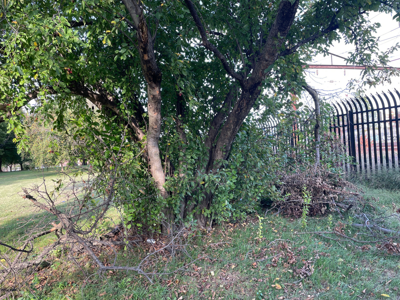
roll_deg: +3.9
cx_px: 193
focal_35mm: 27
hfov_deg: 65.3
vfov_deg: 51.4
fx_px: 312
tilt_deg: +2.0
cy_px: 154
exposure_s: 1/121
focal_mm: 4.2
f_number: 1.6
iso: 32
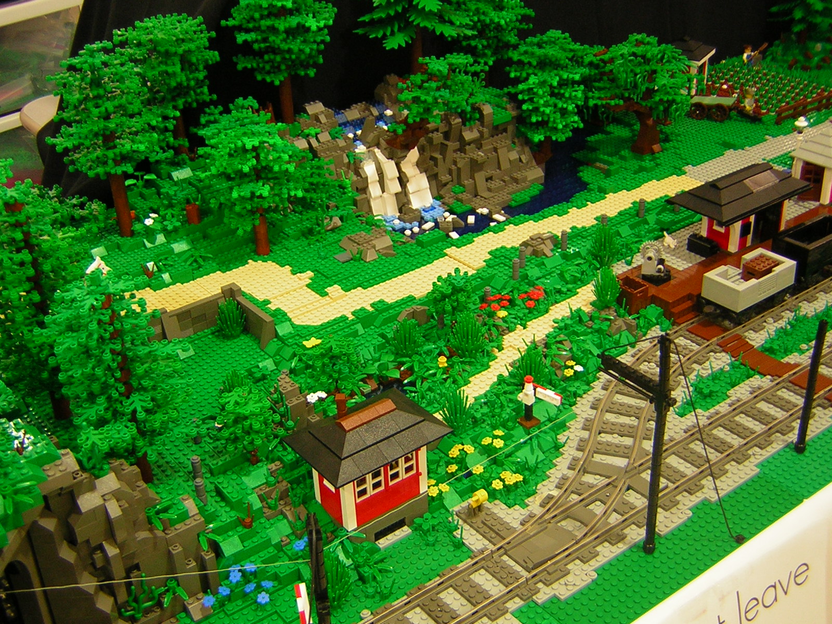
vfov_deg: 33.6
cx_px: 416
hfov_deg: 43.9
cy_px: 312
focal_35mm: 43
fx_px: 1034
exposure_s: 1/5.7
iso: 63
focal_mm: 5.6
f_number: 2.8
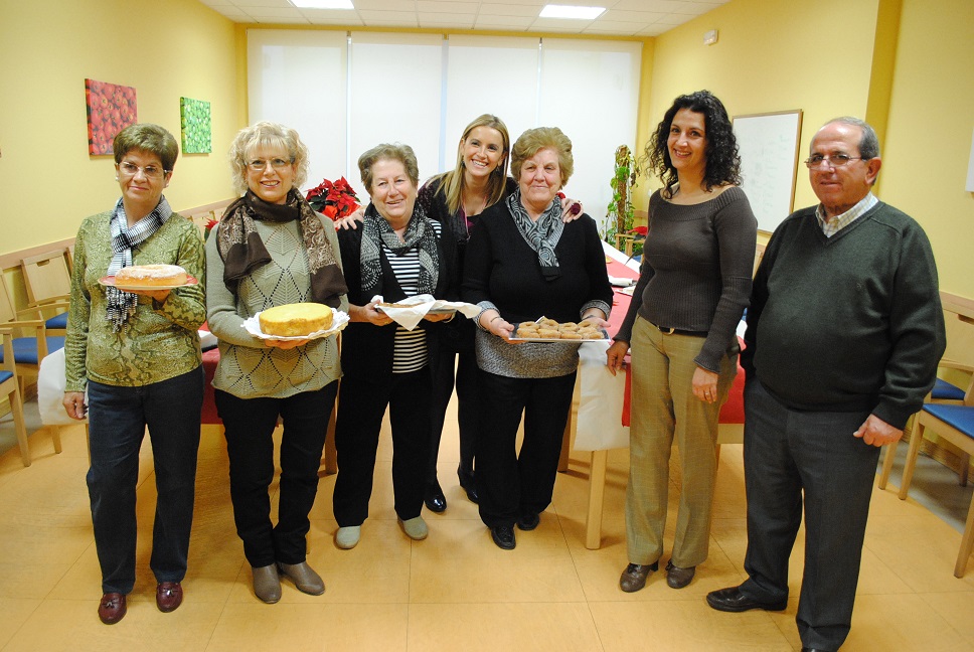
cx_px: 487
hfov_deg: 67.3
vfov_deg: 48.0
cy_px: 326
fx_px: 731
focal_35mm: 27
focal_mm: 18
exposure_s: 1/30
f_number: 3.5
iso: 900
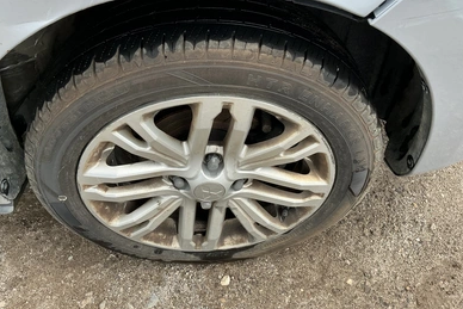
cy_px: 138
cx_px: 228
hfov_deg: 61.9
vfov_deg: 43.6
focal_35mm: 30
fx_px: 386
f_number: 1.8
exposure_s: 1/442
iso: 25
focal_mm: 3
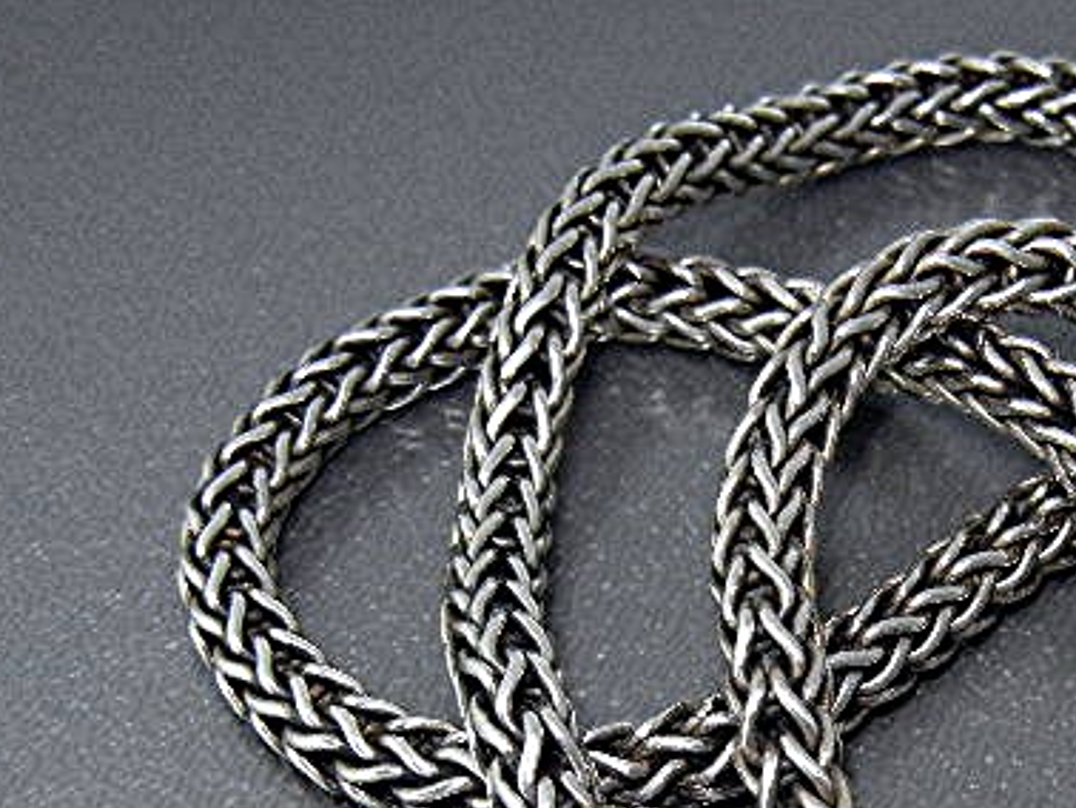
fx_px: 2053
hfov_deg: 28.9
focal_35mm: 66
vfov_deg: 21.9
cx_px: 826
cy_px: 677
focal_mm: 7.1
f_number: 7.4
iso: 800
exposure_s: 1/30
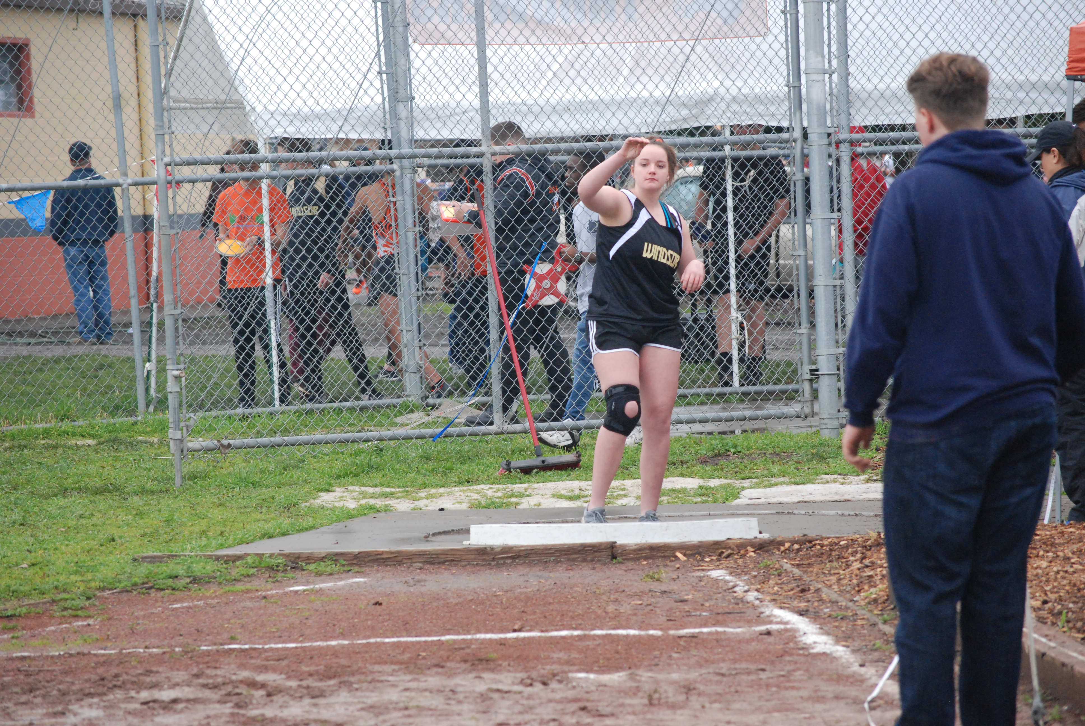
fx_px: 5431
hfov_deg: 11.4
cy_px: 363
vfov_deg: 7.7
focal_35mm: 180
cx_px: 542
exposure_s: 1/800
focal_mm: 120
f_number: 7.1
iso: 1000
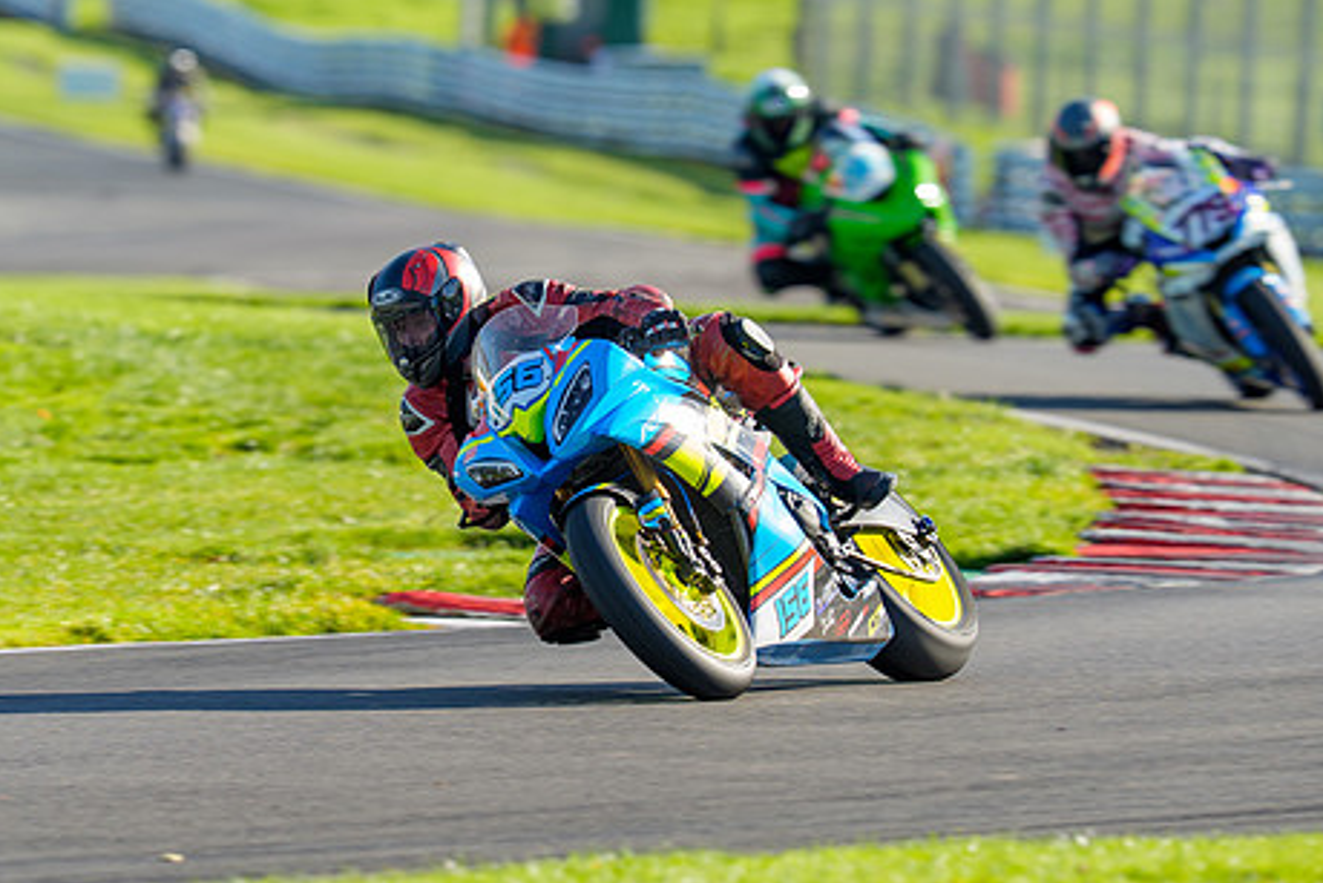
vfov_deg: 2.6
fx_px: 19703
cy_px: 424
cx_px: 601
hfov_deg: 3.8
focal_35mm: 536
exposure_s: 1/400
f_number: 5.6
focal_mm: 400
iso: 125
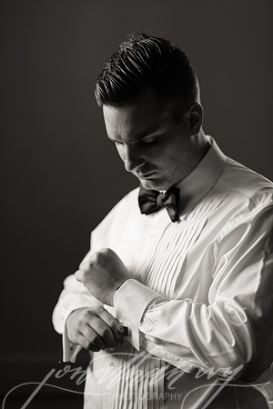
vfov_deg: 23.9
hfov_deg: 16.1
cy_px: 204
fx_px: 967
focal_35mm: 85
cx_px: 136
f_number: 2.2
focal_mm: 85
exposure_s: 1/125
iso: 400
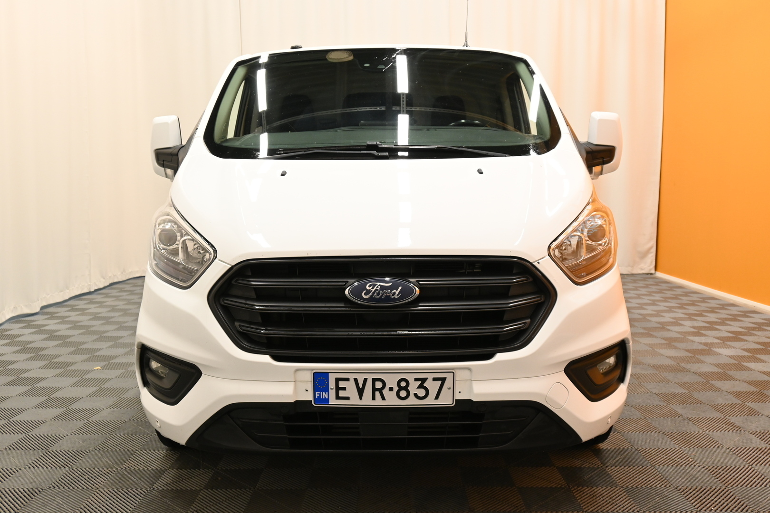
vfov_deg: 42.6
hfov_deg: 60.7
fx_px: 658
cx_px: 385
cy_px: 256
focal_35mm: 31
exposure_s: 1/30
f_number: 5.6
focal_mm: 20.5
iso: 800
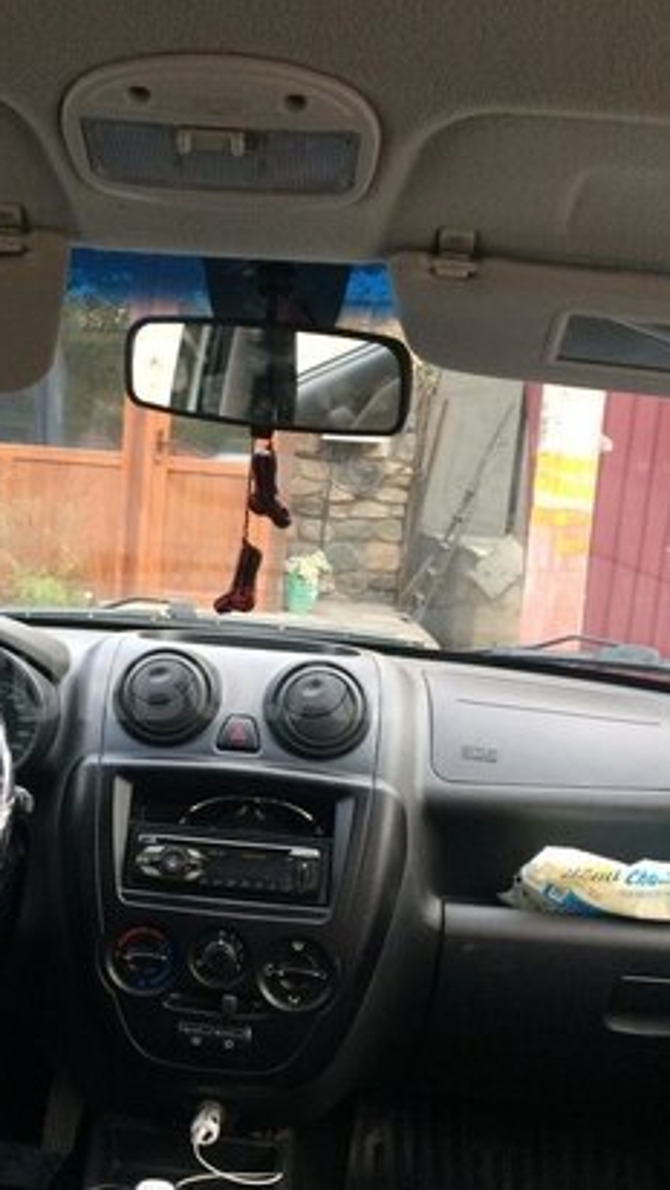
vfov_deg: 52.6
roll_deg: -3.6
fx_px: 1199
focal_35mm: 38
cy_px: 687
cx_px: 179
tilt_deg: -10.8
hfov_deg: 30.8
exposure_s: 1/33
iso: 80
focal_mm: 4.15
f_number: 2.2
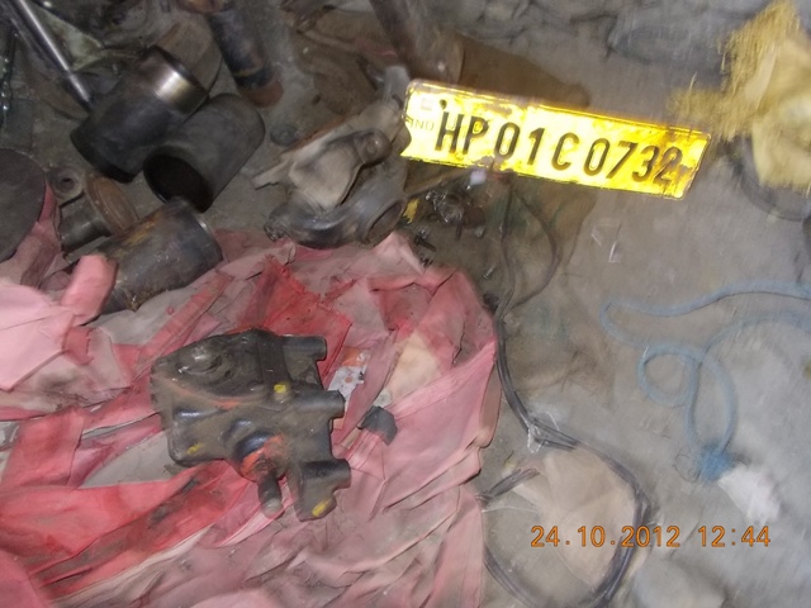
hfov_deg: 63.4
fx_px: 656
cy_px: 304
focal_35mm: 28
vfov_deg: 49.7
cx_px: 406
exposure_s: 1/25
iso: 200
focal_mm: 4
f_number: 2.7
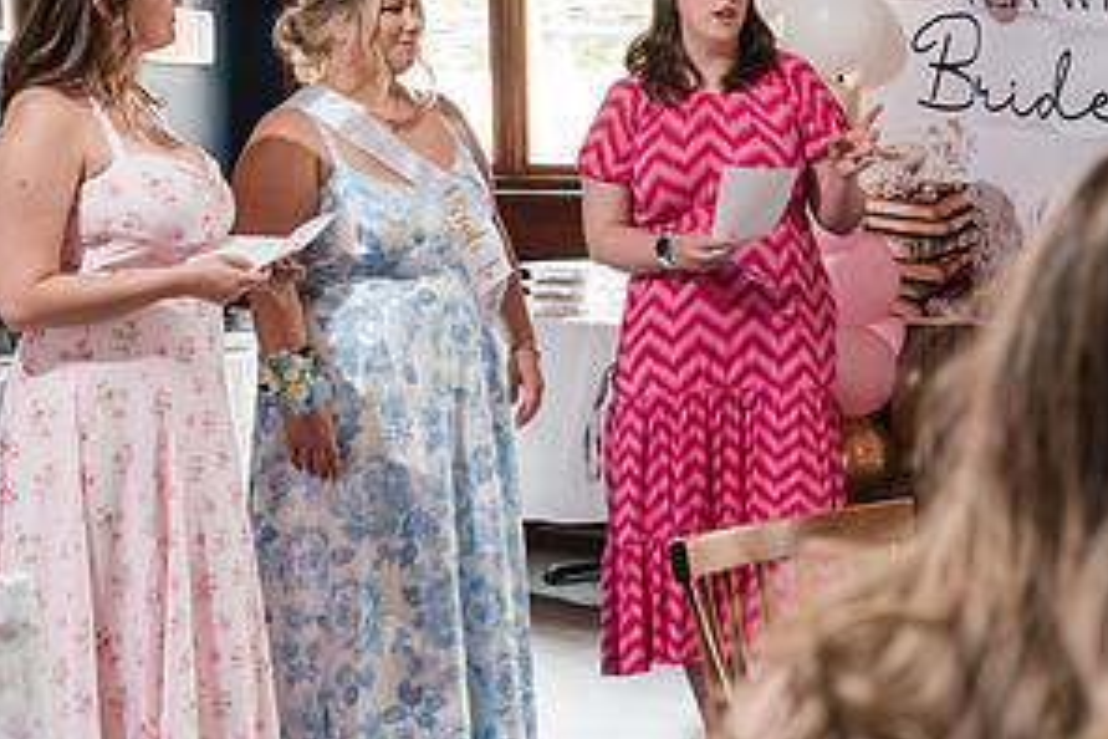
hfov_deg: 22.7
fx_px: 2708
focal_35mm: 88
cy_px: 330
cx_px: 955
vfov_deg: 15.5
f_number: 4
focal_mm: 45
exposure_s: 1/250
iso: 1250
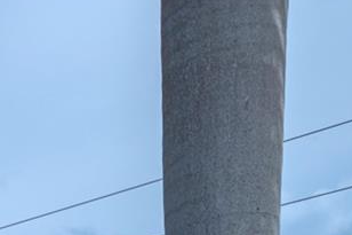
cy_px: 562
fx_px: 1065
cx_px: -475
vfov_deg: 10.7
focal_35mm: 109
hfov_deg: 13.8
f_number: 8
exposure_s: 1/250
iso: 100
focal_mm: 14
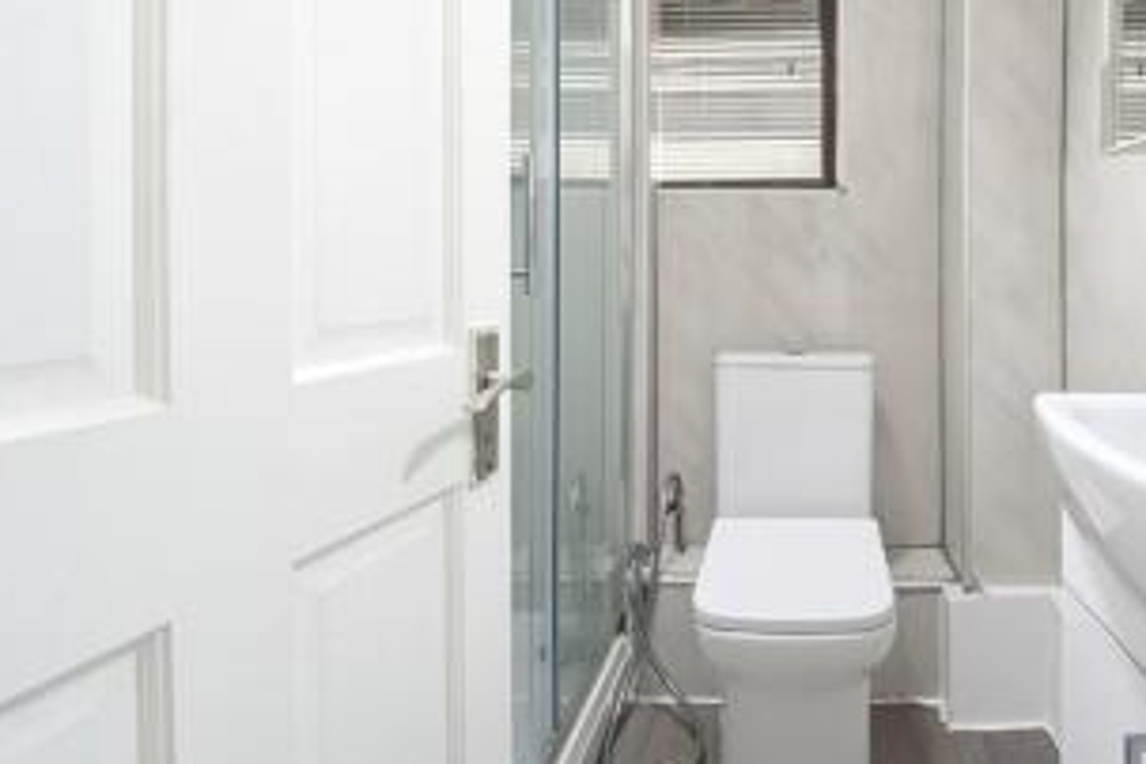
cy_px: 233
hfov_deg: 75.3
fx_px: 700
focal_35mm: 22
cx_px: 794
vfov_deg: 55.6
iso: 320
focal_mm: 14
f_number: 8
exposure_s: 1/2.5
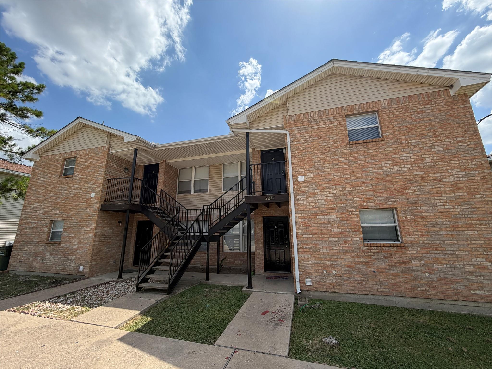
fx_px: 199
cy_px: 184
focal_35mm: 14
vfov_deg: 85.7
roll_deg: +0.7
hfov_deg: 102.1
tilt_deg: +13.6
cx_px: 246
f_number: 2.2
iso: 25
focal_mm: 2.22
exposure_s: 1/1017
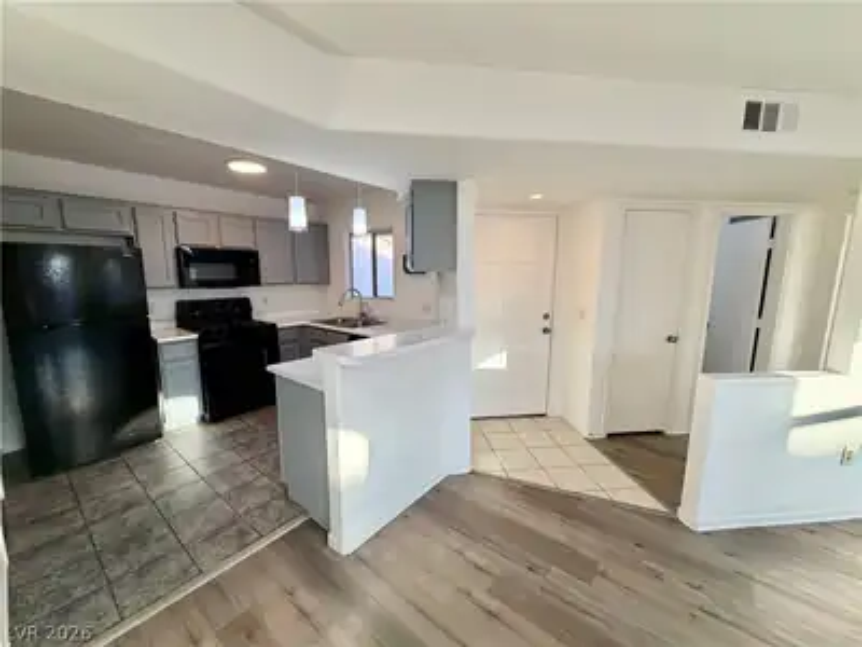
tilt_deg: -8.3
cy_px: 324
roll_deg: -0.4
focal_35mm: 14
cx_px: 431
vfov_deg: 85.7
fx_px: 349
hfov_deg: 102.1
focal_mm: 2.22
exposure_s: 1/120
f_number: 2.2
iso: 80
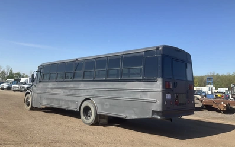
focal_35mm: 31
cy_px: 83
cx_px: 118
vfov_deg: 40.5
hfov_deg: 61.2
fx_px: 199
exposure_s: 1/1377
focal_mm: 3
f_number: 1.8
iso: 25
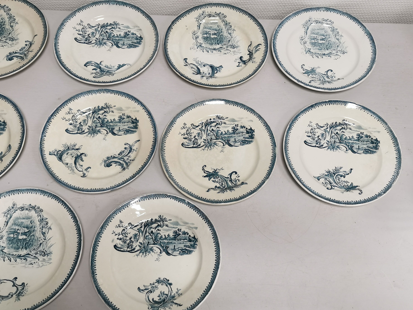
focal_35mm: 39
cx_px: 206
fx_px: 465
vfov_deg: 36.8
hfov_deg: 47.9
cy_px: 155
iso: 125
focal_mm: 5.58
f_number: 1.8
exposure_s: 1/69
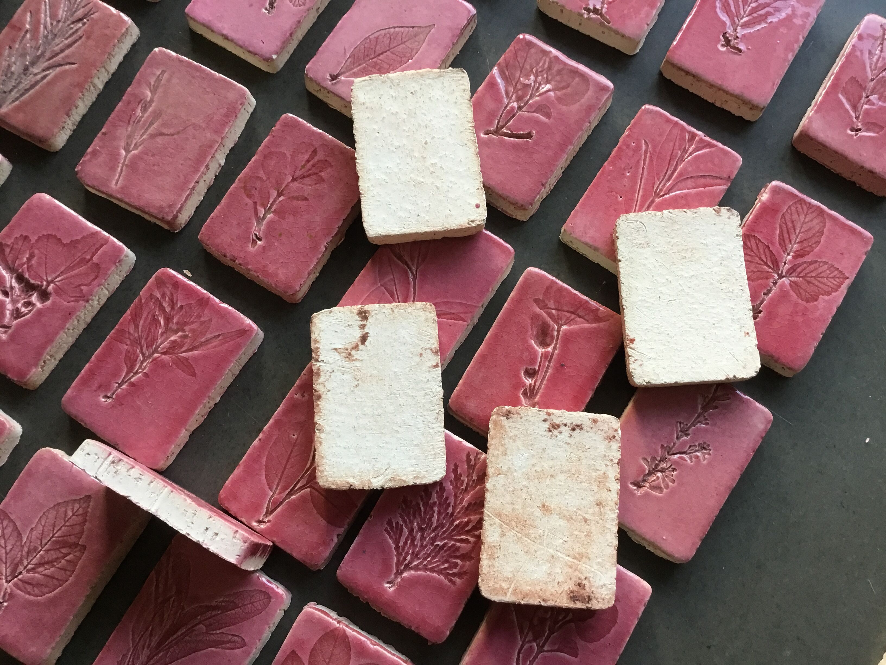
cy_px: 332
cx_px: 443
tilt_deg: -77.4
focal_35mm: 31
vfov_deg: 45.4
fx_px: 793
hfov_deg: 58.4
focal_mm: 3.3
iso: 50
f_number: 2.4
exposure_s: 1/33
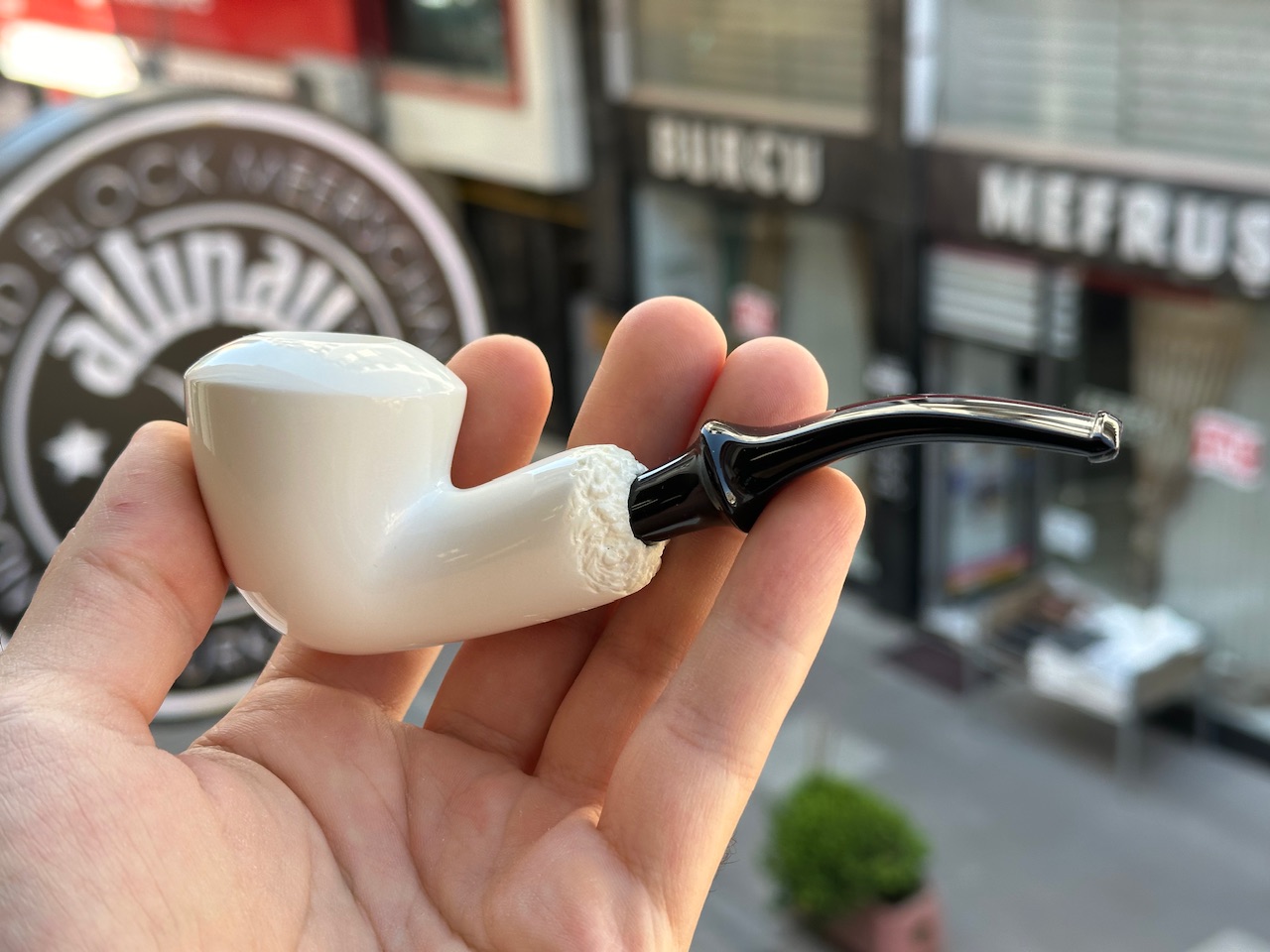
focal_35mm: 48
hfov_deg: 39.7
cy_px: 476
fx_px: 1761
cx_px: 635
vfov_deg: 30.3
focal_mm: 6.86
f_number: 1.78
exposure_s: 1/343
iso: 64
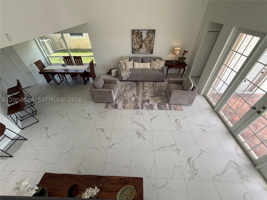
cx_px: 134
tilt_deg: -41.4
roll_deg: +1.7
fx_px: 108
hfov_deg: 102.1
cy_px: 100
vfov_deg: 85.7
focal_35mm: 14
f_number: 2.2
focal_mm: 2.22
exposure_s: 1/120
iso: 64
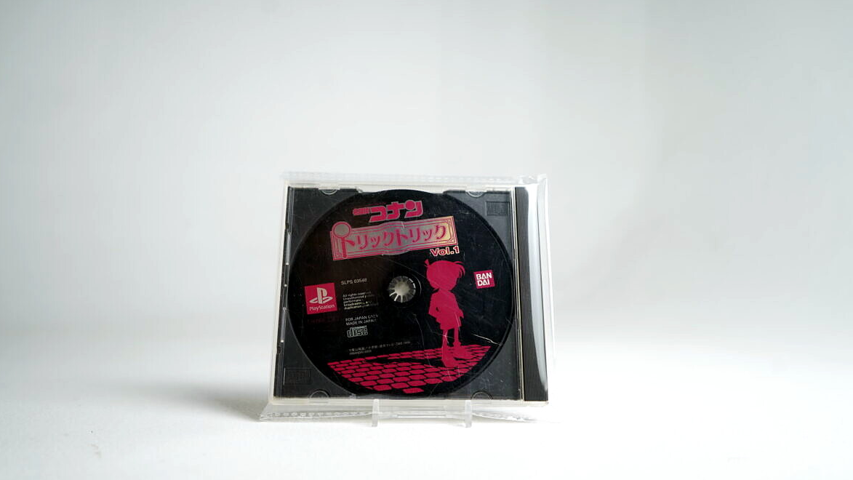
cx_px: 418
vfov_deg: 38.8
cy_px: 289
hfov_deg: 64.3
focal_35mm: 30
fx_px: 679
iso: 100
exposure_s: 1/40
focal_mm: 28
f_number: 4
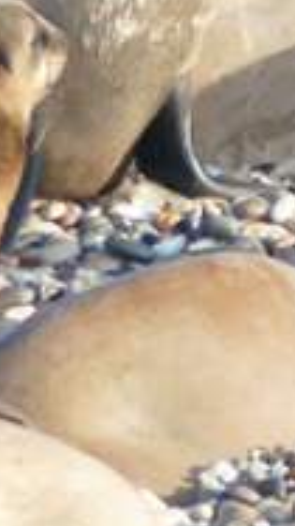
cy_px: 42
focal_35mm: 2684
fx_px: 37375
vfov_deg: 0.8
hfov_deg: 0.5
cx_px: -101
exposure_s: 1/250
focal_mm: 146
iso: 125
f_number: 4
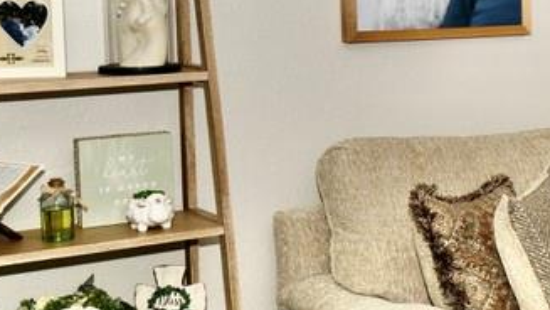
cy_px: 83
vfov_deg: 12.8
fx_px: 1371
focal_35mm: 94
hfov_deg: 20.4
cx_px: 754
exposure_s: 1/125
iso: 100
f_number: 4.5
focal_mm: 18
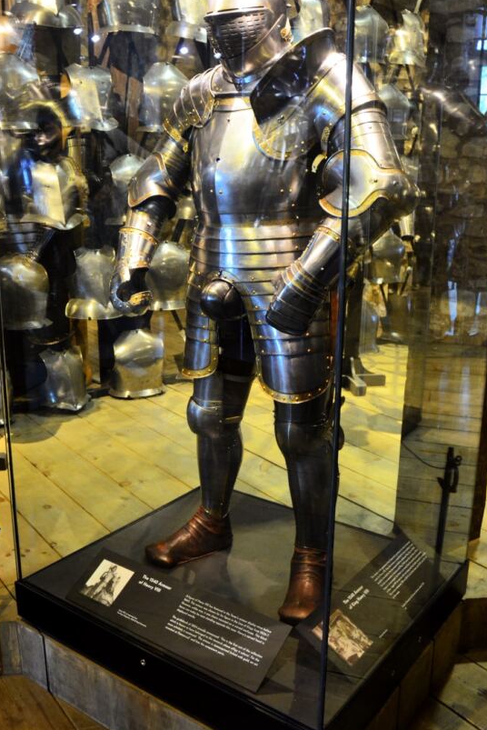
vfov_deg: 53.1
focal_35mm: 36
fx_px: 730
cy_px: 347
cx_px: 212
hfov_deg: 36.8
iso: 1600
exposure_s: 1/10
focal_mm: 20
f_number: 5.6
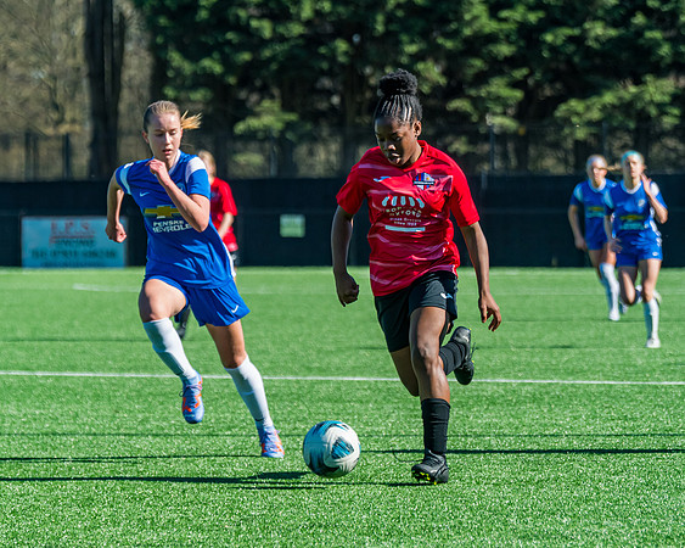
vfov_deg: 6.7
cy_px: 334
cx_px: 351
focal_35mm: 230
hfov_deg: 8.4
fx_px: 4669
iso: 400
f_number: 5
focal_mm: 150
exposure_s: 1/1600
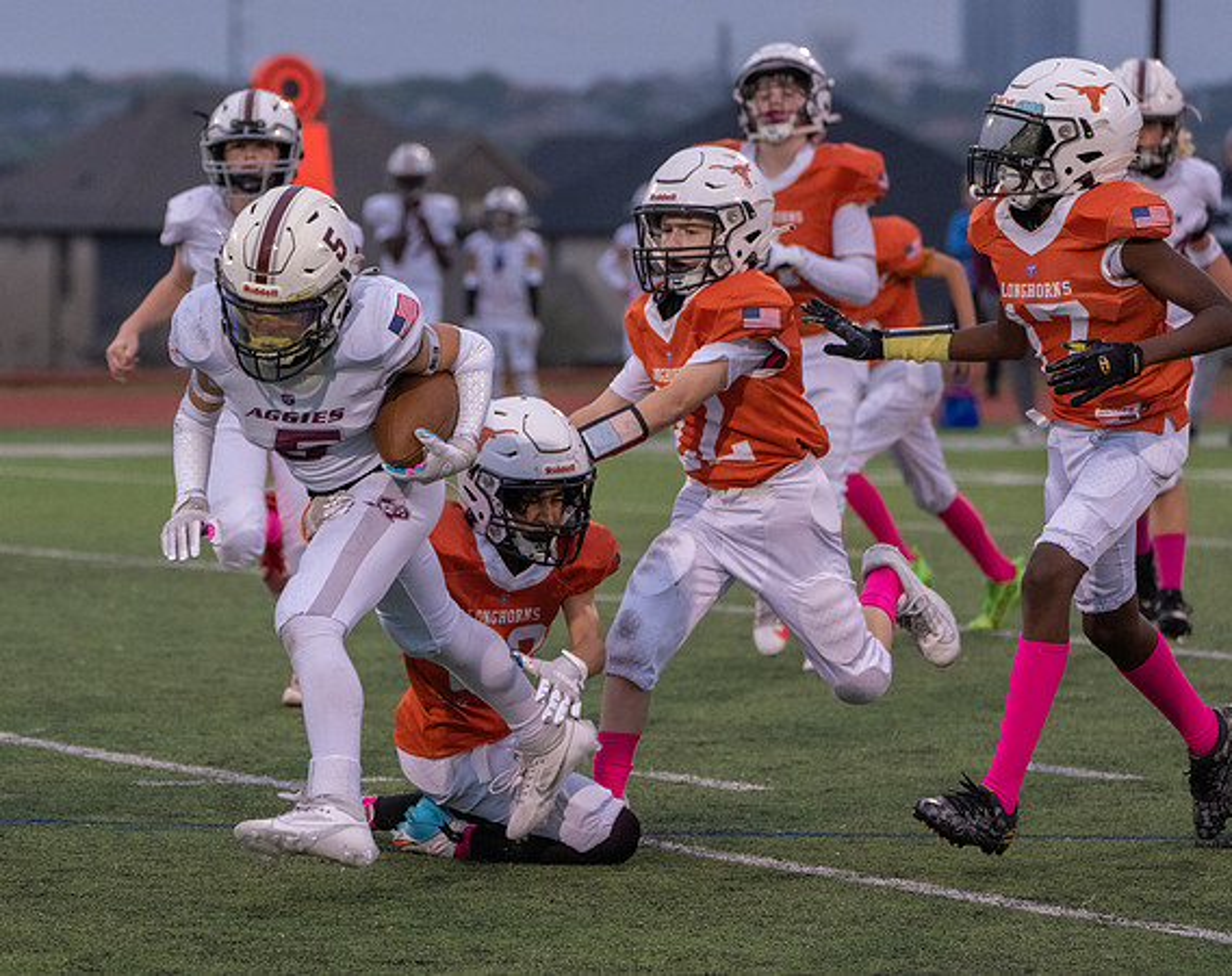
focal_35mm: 263
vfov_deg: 5.8
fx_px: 9554
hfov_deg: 7.4
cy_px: 494
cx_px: 365
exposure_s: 1/1000
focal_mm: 189
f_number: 5.6
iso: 4000
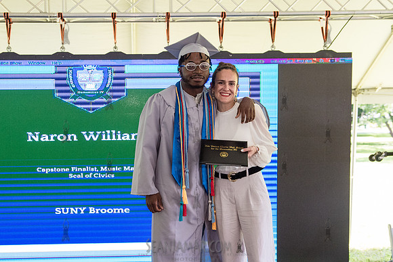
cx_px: 155
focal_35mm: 56
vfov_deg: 24.0
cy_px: 169
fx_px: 616
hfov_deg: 35.3
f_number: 4
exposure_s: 1/800
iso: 2500
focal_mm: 38
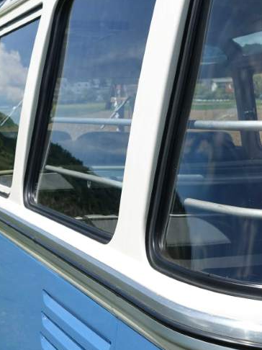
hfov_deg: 20.1
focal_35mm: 73
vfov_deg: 26.4
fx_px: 737
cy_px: 250
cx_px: 110
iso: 125
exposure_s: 1/800
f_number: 5.6
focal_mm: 11.81
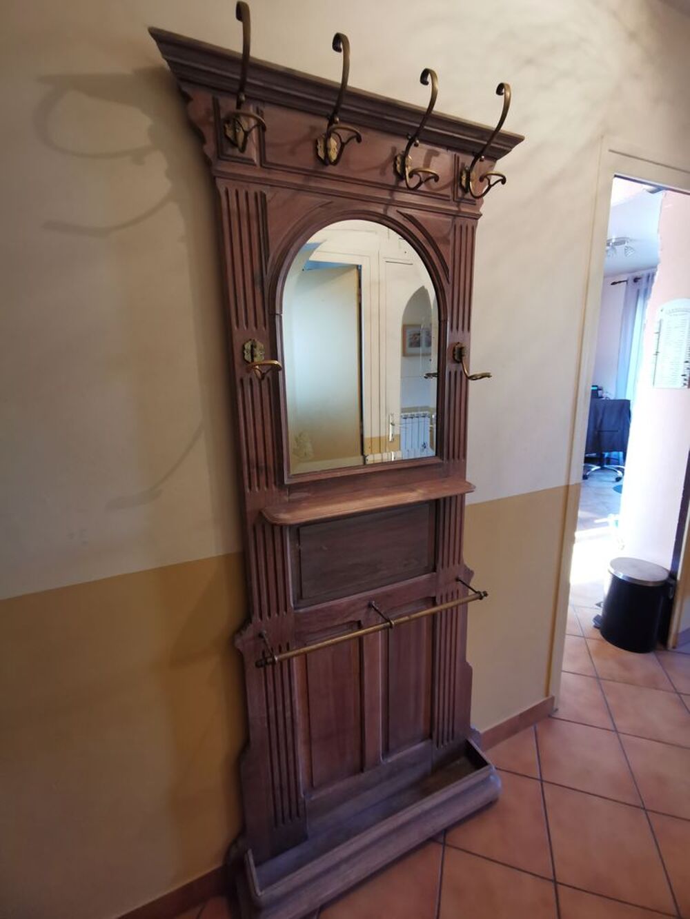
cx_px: 345
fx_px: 425
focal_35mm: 16
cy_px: 460
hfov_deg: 78.1
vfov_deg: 94.5
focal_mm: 2.35
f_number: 2.2
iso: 400
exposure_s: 1/25
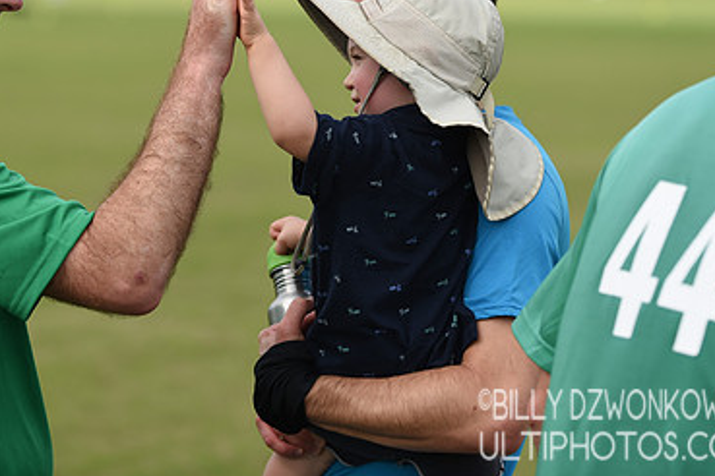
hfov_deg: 13.3
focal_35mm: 154
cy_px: 110
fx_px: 3058
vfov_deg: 8.9
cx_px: 355
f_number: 2.8
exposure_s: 1/1600
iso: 100
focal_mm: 98
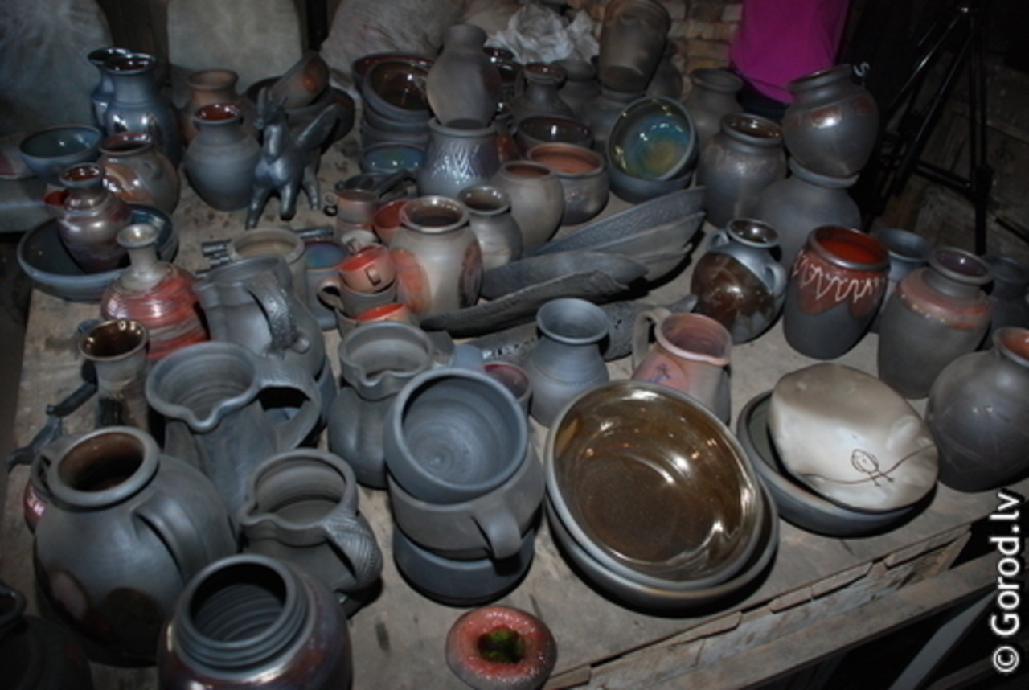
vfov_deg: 48.1
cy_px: 345
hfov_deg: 67.3
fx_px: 773
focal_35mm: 27
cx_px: 514
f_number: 3.5
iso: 640
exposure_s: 1/200
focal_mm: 18
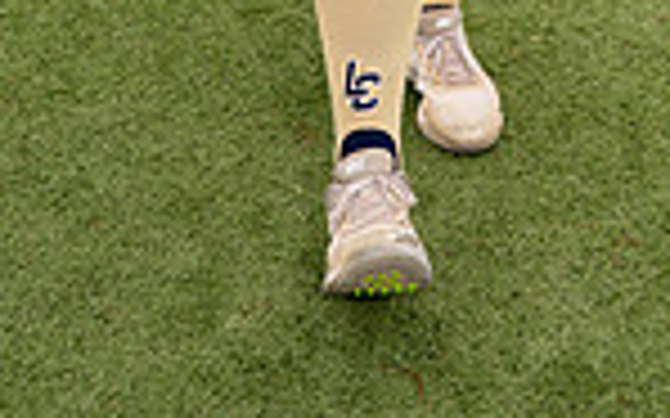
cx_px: 477
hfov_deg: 19.2
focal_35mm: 108
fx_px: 1971
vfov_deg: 10.5
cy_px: -557
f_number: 5
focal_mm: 35
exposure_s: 1/250
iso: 64
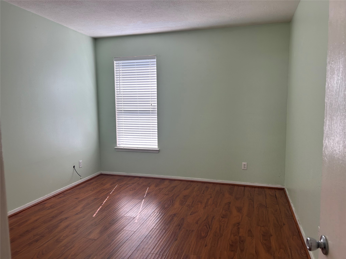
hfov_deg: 67.3
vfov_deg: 53.1
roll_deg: +1.4
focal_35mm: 26
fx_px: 260
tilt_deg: -5.6
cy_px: 130
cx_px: 173
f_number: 1.5
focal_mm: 5.7
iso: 50
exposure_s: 1/139
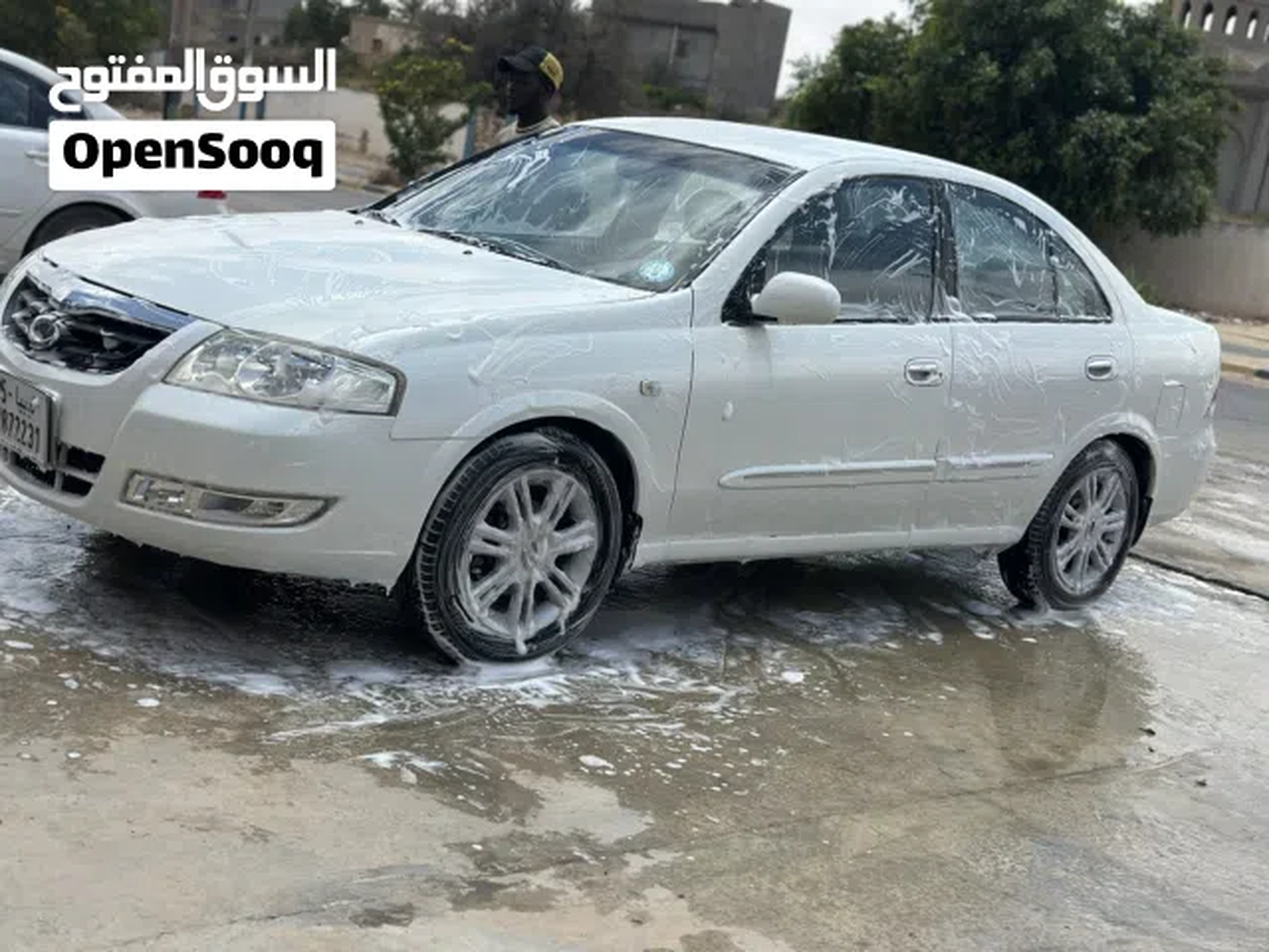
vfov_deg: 30.3
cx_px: 634
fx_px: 1760
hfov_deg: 39.7
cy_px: 476
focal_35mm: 48
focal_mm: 6.86
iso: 100
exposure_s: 1/6211
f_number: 1.78
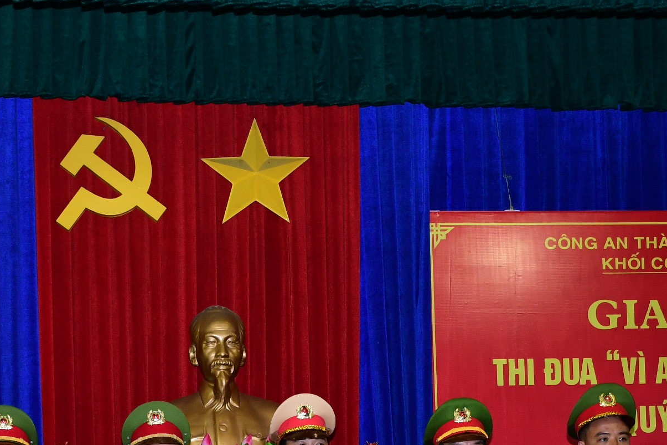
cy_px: 508
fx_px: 1926
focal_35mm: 104
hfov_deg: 19.6
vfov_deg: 12.9
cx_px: 303
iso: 1000
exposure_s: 1/200
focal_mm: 30
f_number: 5
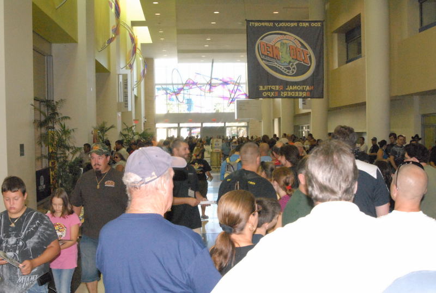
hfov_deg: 46.3
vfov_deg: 32.0
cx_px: 218
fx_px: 510
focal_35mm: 42
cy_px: 146
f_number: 11
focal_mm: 28
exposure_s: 1/250
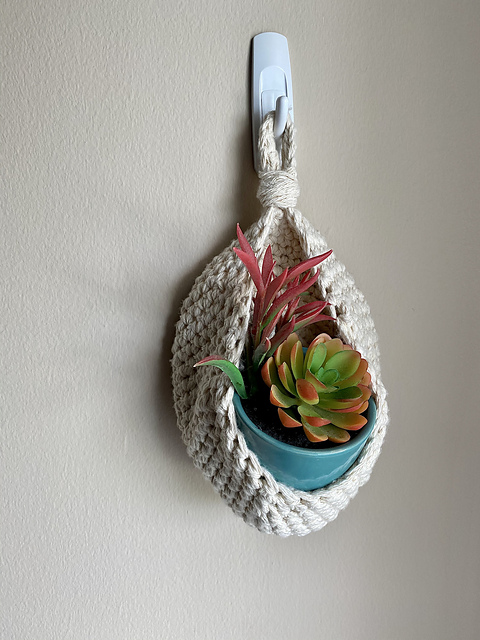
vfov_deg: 67.3
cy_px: 320
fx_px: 481
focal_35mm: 26
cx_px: 240
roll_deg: +2.2
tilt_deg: -9.4
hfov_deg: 53.1
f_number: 1.8
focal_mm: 4.25
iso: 64
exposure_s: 1/122
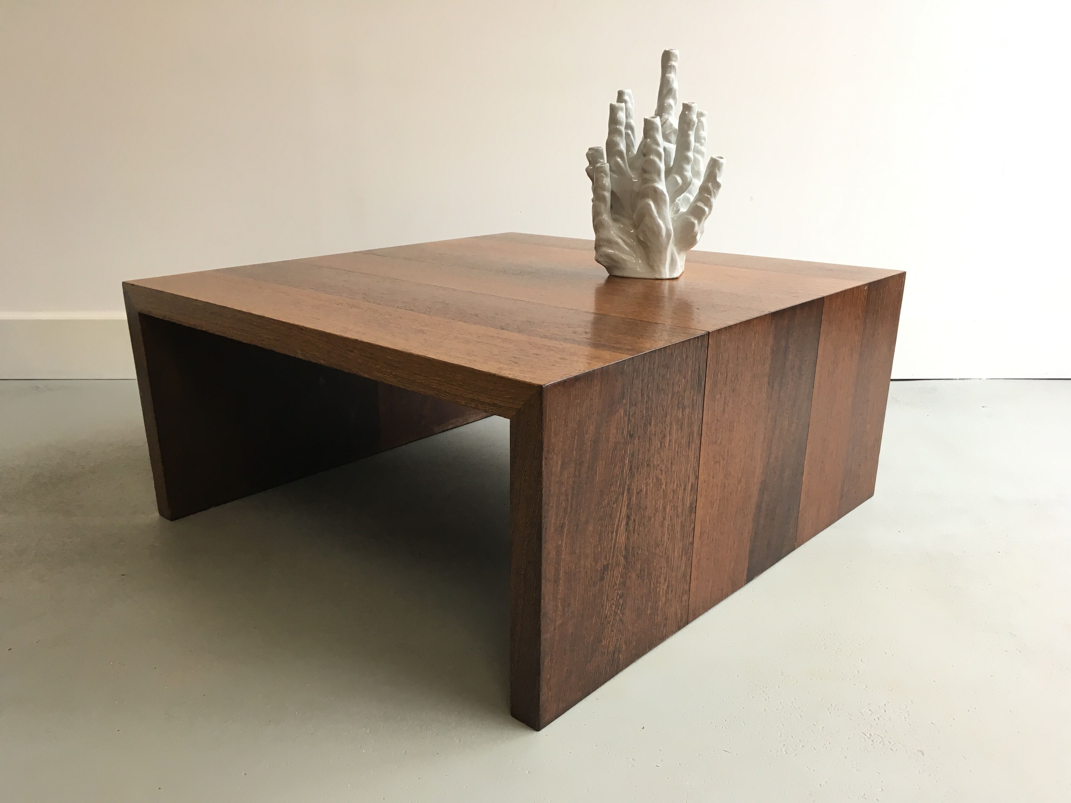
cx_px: 536
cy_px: 402
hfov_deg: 61.7
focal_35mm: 29
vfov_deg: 48.2
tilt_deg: -18.3
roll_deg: +0.5
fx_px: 897
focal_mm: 4.15
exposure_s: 1/33
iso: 25
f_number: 2.2
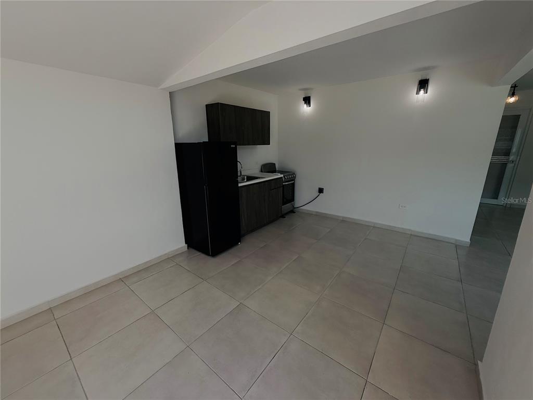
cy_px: 200
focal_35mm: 14
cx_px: 266
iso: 50
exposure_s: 1/494
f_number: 2.2
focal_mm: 2.22
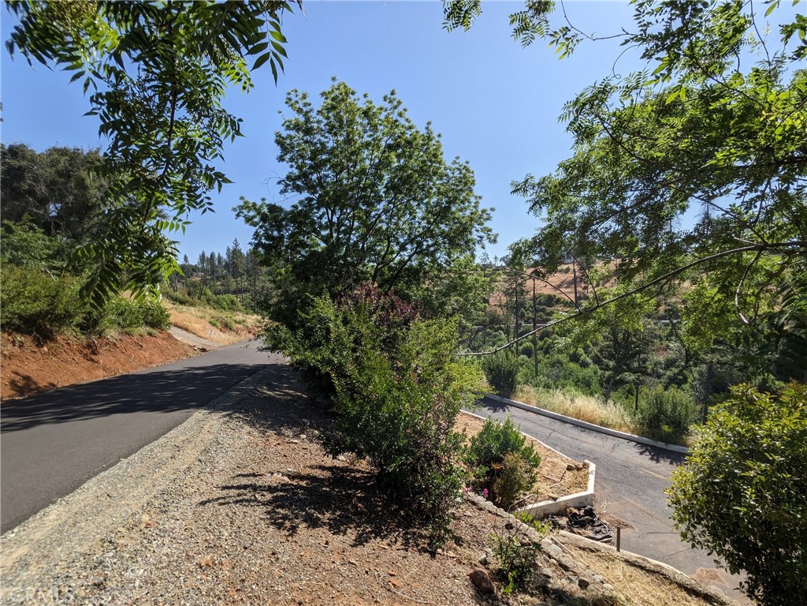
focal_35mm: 16
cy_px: 303
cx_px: 404
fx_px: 373
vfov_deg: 78.1
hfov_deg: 94.5
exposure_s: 1/1255
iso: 38
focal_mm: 2.22
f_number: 2.2
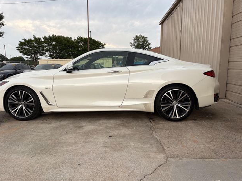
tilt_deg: -8.9
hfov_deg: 65.3
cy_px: 92
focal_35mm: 27
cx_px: 117
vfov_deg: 51.4
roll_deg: +0.4
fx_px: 189
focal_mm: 5.96
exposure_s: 1/557
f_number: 1.6
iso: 50
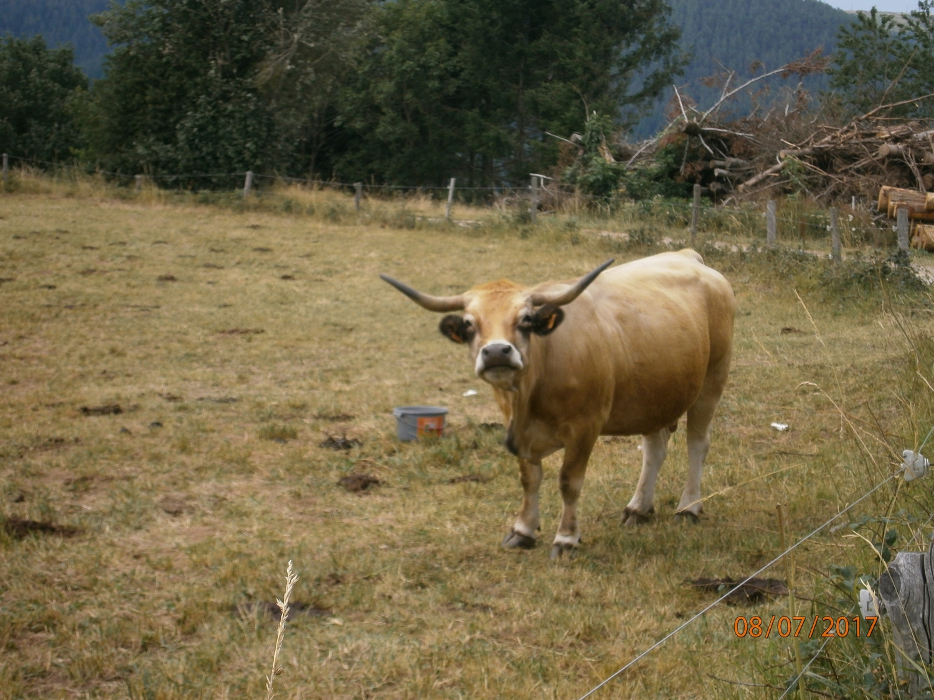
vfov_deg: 20.2
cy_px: 350
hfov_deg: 26.7
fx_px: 1970
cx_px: 467
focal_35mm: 73
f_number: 4.4
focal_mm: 13
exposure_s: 1/250
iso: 80
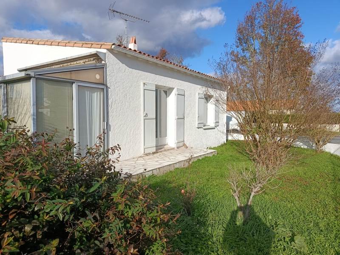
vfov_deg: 56.8
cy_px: 128
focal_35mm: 24
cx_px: 170
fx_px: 236
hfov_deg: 71.6
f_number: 1.7
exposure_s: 1/737
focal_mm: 5.24
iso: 51
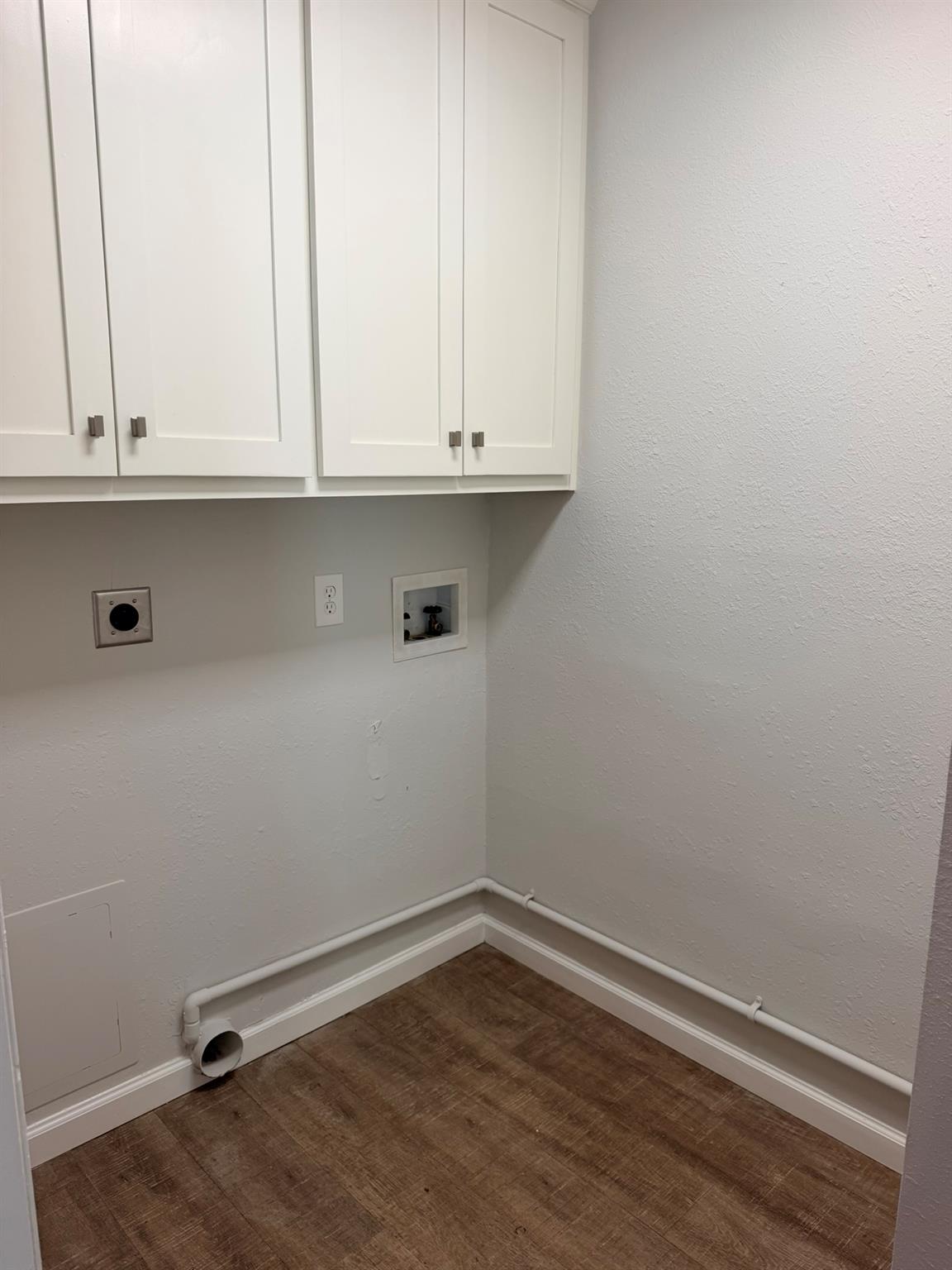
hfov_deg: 56.8
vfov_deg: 71.6
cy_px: 635
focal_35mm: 24
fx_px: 880
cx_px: 476
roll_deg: -0.8
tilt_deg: -11.4
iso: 100
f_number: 1.78
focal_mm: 6.76
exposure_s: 1/120
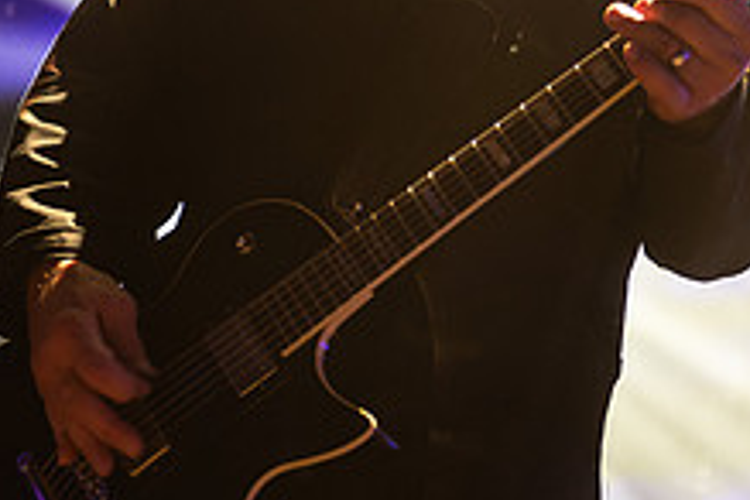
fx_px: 4458
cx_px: 641
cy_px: -140
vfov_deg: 6.4
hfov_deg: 9.6
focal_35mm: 214
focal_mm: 70
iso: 2500
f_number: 3.2
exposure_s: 1/200
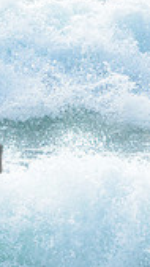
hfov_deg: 0.7
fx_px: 12501
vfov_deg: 1.2
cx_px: -61
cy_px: 86
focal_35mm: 1767
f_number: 14
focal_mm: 400
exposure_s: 1/1600
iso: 800
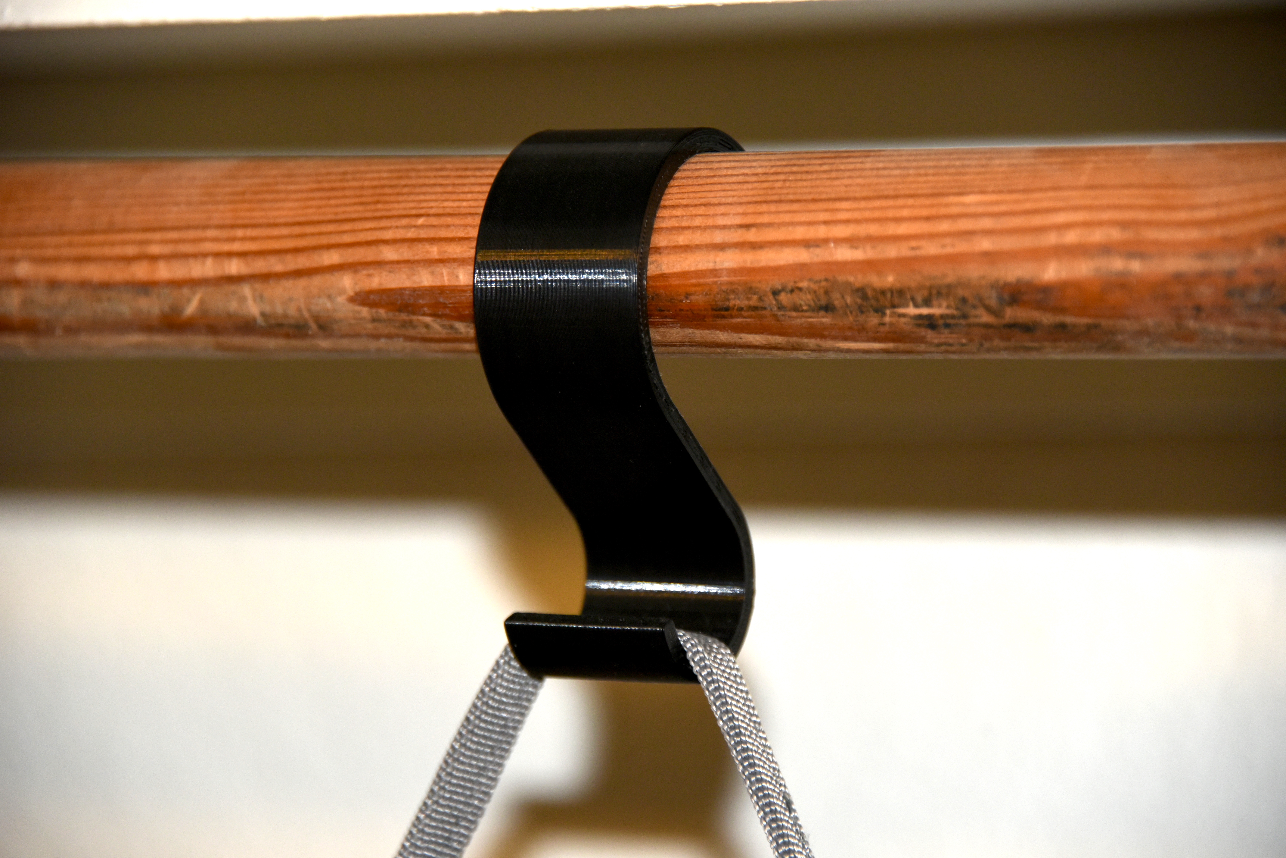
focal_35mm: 250
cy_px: 429
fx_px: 8934
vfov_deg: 5.5
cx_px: 643
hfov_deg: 8.2
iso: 1600
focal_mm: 250
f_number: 5.6
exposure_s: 1/20
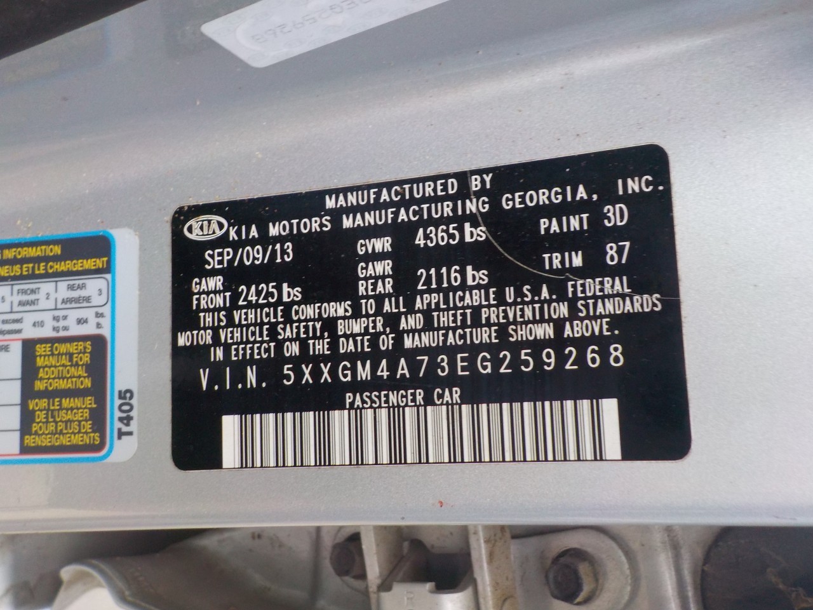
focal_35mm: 30
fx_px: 705
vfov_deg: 46.8
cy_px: 305
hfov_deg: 60.0
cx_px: 406
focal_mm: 4.1
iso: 220
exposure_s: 1/30
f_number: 3.3
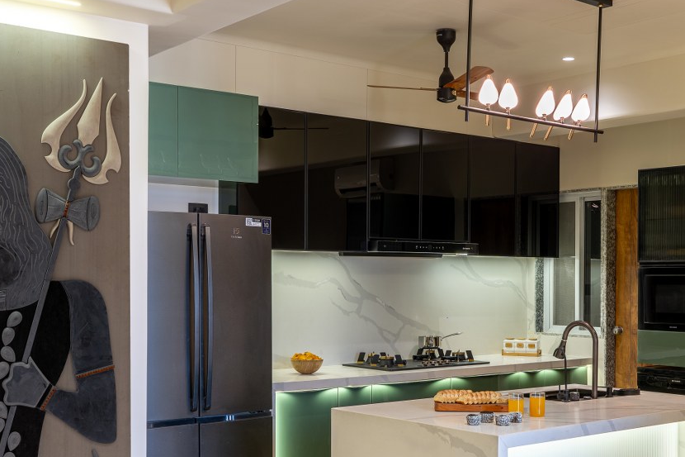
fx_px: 1027
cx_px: 429
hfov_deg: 36.7
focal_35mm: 54
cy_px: 282
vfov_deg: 25.0
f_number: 10
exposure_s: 1/10
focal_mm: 35
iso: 100
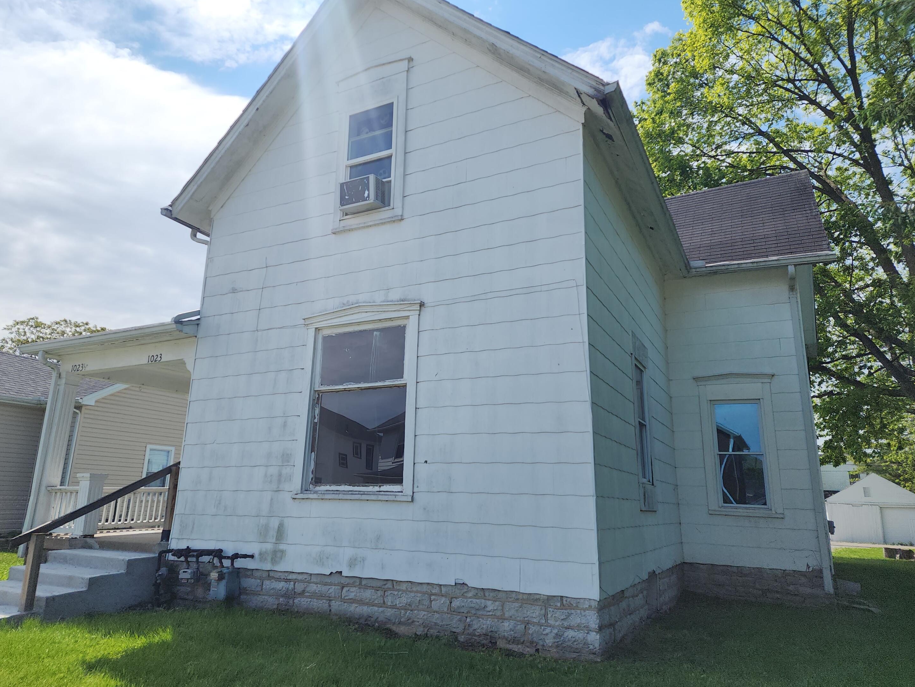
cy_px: 342
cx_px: 444
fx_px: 634
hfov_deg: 71.6
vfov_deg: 56.8
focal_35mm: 24
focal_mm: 6.4
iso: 12
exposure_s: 1/1789
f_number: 1.8
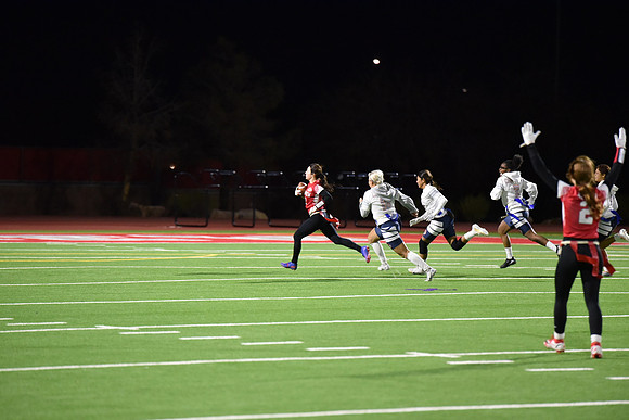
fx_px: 3495
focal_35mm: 200
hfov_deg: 10.3
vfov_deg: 6.9
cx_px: 314
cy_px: 210
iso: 5600
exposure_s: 1/500
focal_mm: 200
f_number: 2.8
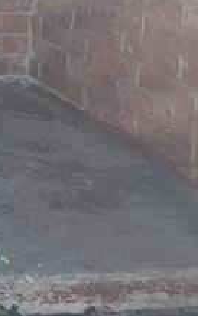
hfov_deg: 7.9
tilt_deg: -5.5
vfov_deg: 14.9
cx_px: -494
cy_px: -167
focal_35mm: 129
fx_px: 1113
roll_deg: -0.9
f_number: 1.6
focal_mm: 5.1
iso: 50
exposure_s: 1/574
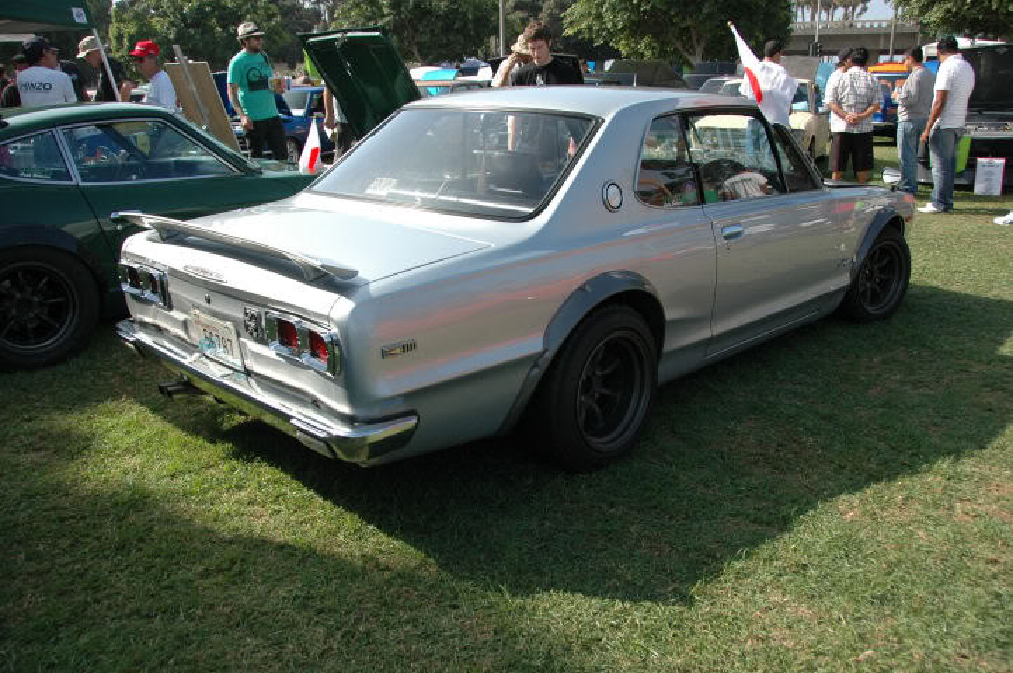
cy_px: 336
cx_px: 506
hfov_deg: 62.0
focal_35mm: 30
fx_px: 843
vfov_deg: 43.5
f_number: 4.5
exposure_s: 1/800
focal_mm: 20
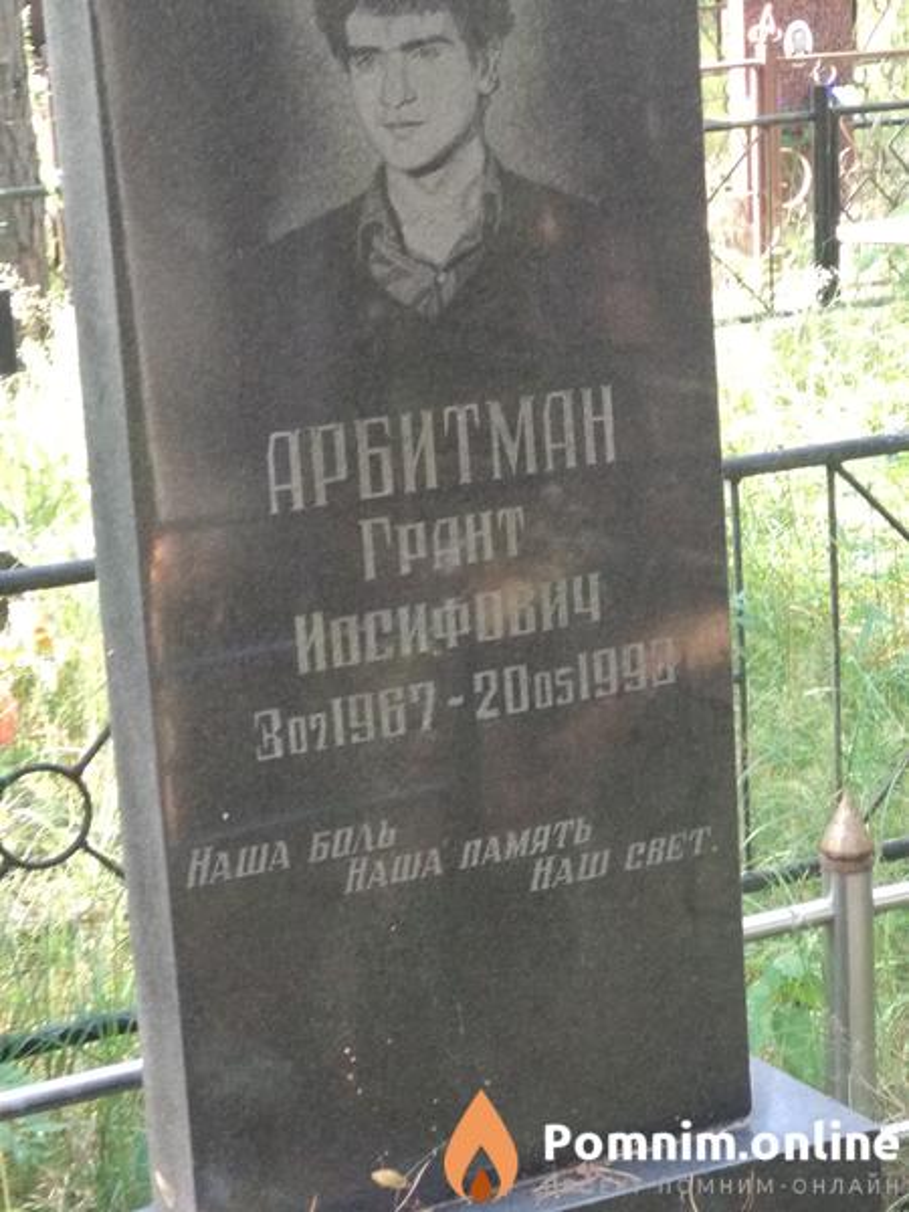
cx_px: 454
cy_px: 606
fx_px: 1821
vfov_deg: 36.8
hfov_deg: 28.0
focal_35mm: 52
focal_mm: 5.99
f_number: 2.6
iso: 800
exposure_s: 1/60
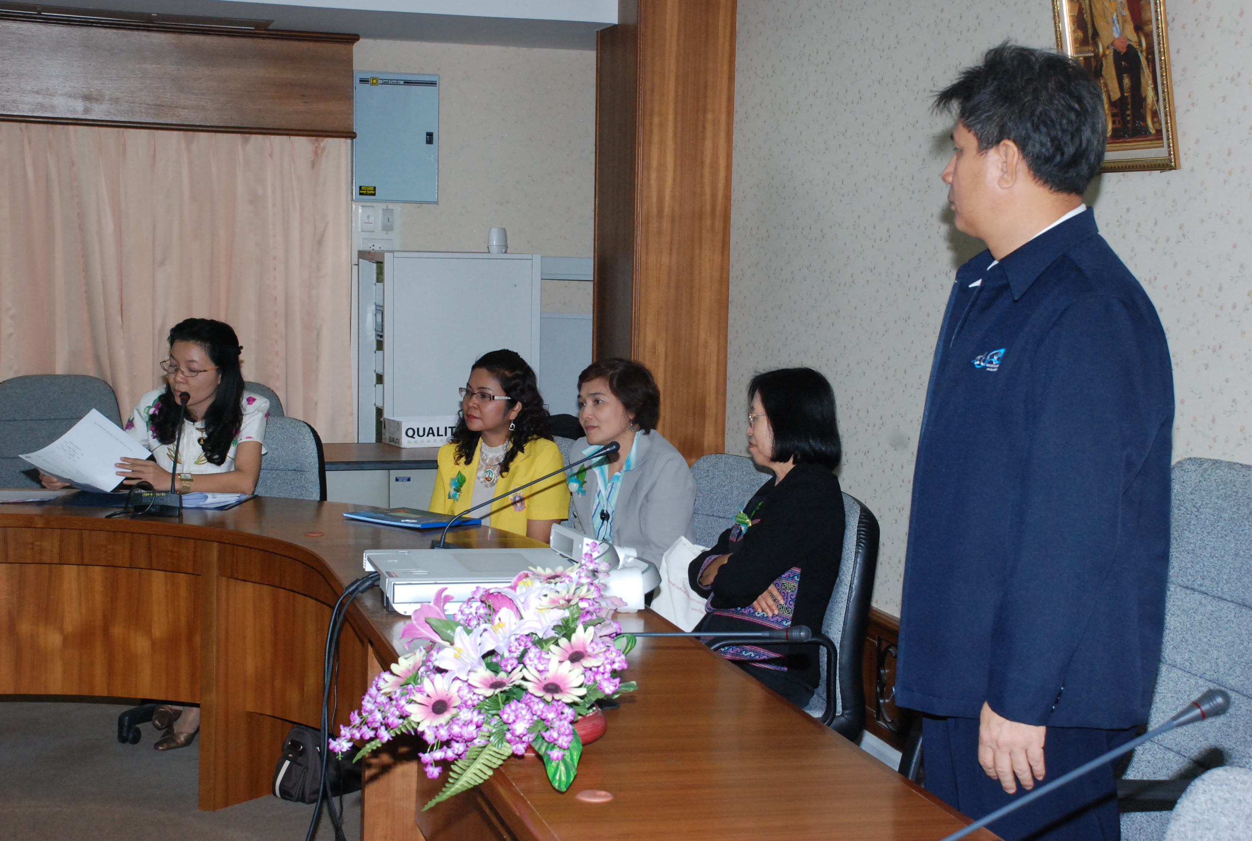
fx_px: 2091
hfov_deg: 33.3
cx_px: 626
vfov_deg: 22.7
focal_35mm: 60
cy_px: 420
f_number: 8
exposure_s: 1/200
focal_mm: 40
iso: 1000
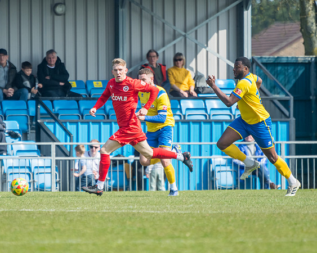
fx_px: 5284
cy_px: 126
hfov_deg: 3.4
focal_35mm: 563
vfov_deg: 2.7
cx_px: 128
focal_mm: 280
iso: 400
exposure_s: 1/3200
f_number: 4
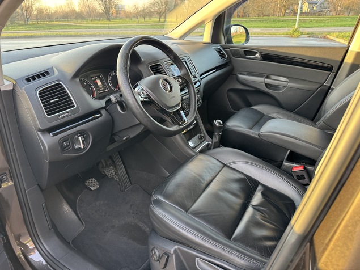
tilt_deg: -25.6
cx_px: 180
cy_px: 135
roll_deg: +1.6
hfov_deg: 71.6
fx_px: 250
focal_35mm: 24
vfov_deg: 56.8
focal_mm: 6.76
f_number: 1.78
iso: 200
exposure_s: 1/121
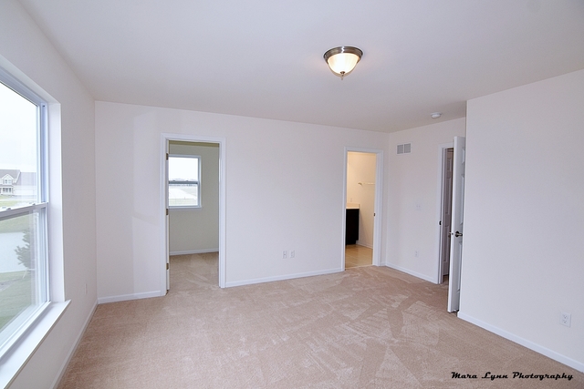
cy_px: 194
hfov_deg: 95.0
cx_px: 292
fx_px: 268
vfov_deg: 72.1
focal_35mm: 16
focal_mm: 11
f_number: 5.6
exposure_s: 1/125
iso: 360
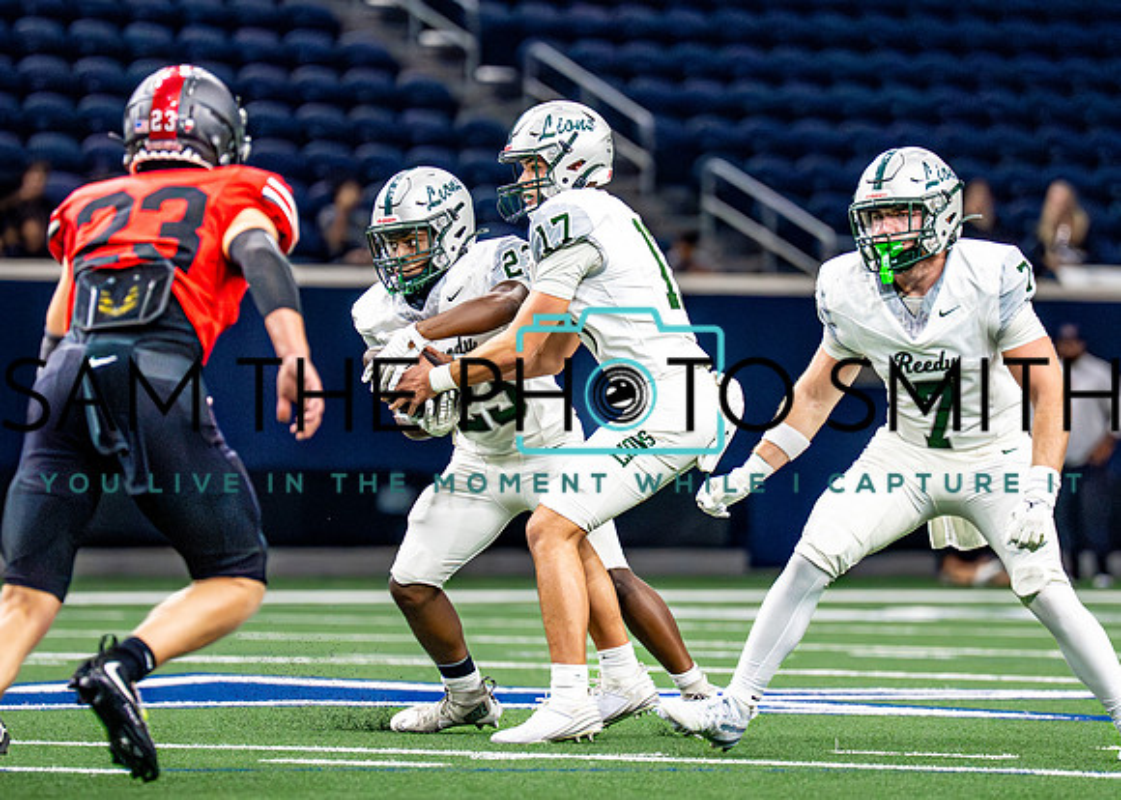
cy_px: 334
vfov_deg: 3.9
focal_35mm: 369
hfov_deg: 5.5
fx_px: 11742
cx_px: 633
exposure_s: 1/2000
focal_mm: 200
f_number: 2.8
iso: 5000
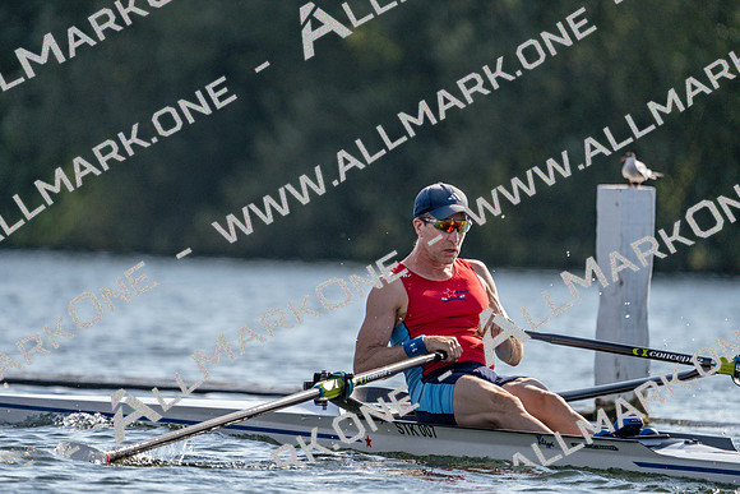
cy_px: 247
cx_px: 370
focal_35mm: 600
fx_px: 12336
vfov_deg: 2.3
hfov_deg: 3.4
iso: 320
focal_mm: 600
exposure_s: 1/1600
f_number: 6.3
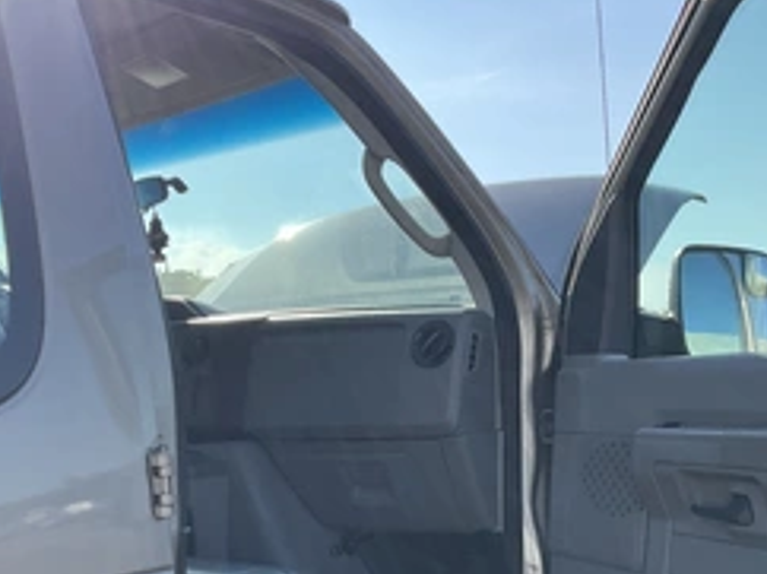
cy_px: 428
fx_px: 1063
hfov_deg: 39.7
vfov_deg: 29.7
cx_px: 399
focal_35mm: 48
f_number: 1.8
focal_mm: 3
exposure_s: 1/883
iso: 25
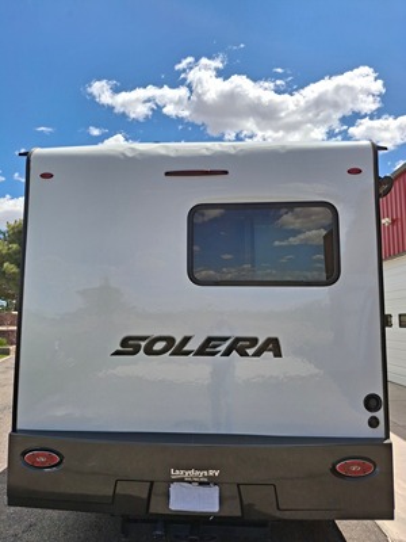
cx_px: 203
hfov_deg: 54.9
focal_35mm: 25
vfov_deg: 69.4
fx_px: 391
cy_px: 271
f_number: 1.8
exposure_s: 1/2907
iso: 32
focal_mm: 4.69
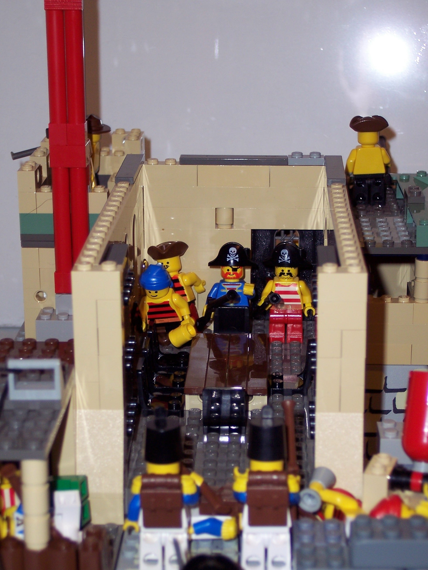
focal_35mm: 85
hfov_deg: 17.4
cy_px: 302
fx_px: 1401
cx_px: 223
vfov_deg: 23.0
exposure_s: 1/90
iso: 100
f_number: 4
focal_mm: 16
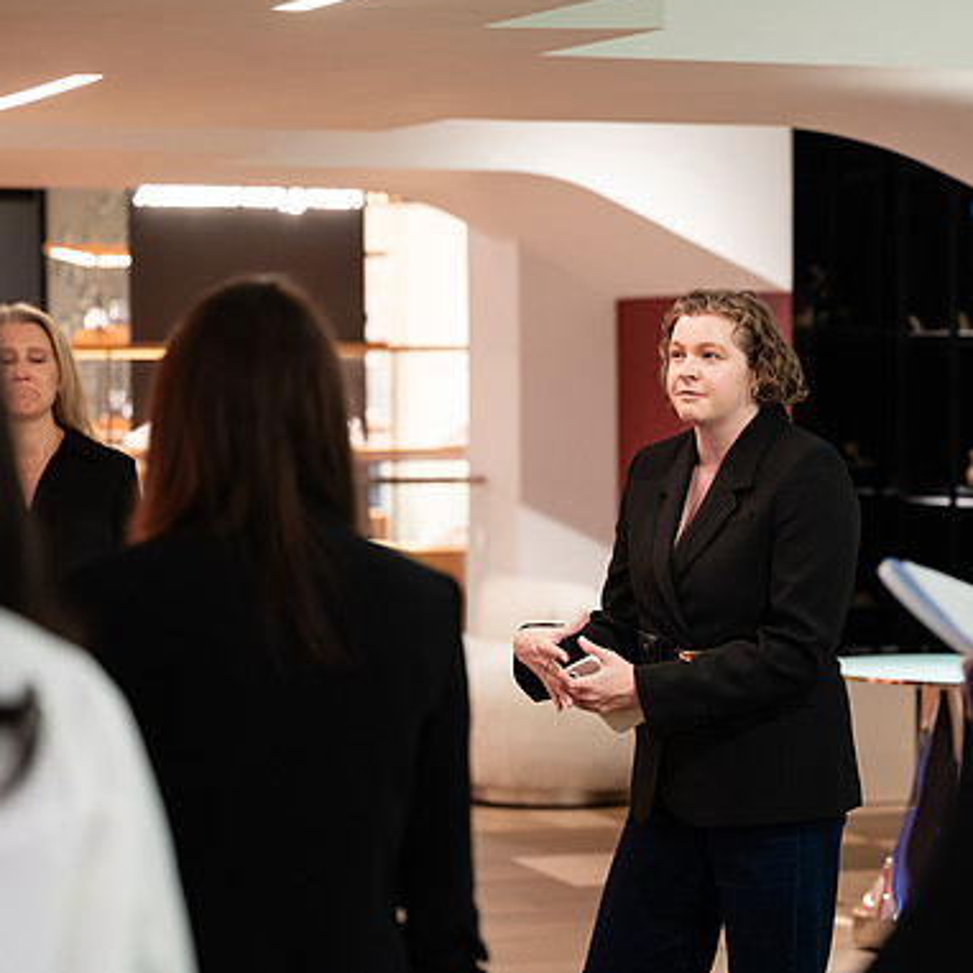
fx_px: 3466
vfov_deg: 16.0
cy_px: 483
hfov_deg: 15.9
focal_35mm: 109
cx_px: 659
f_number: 3.2
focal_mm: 83
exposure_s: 1/160
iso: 1250
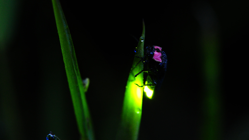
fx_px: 733
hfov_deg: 19.3
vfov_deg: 10.9
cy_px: 72
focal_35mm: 111
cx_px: 124
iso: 6400
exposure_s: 30
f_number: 13
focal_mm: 105
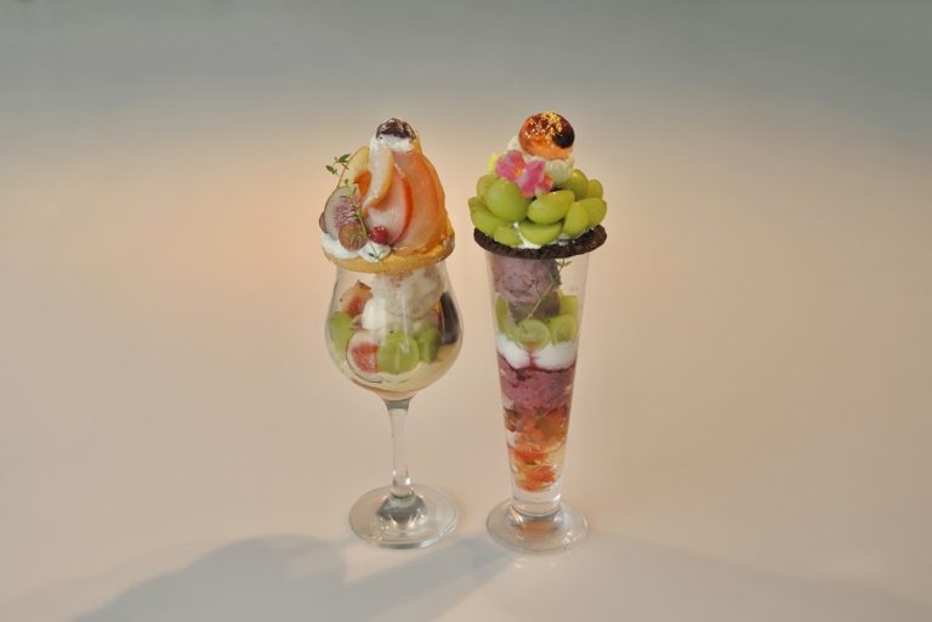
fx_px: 1268
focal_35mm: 49
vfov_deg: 27.5
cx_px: 466
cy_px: 311
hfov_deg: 40.3
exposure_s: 1/800
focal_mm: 18.5
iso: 200
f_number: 2.5
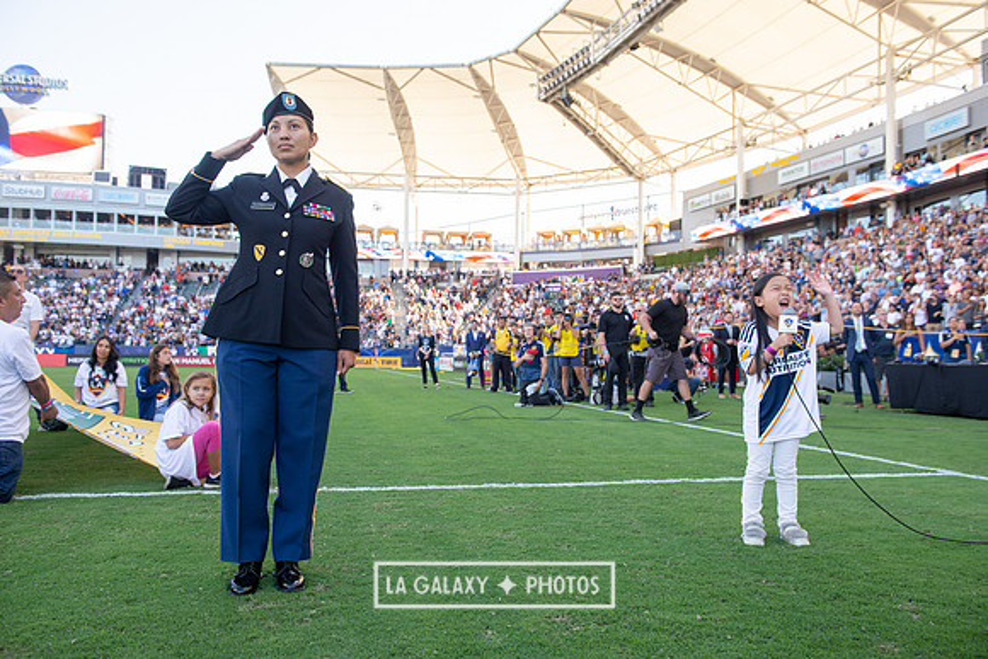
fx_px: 851
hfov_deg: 60.3
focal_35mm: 31
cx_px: 494
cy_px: 330
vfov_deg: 42.3
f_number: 4.5
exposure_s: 1/320
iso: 200
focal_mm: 31
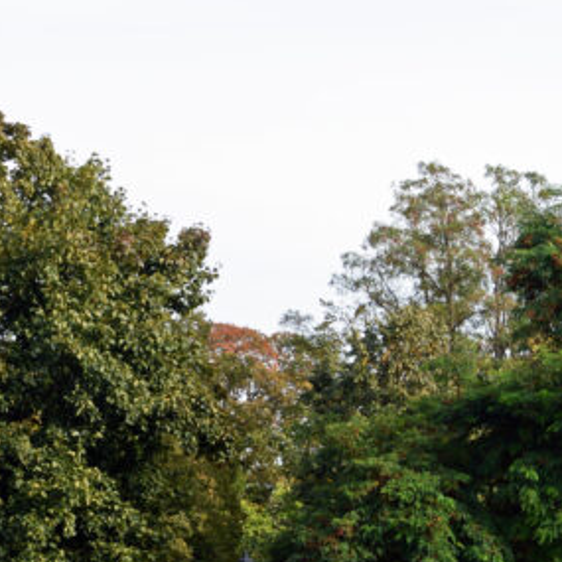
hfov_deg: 15.3
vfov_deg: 15.4
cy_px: 633
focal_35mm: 110
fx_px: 2020
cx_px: 674
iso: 100
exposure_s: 1/100
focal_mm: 36
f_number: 8
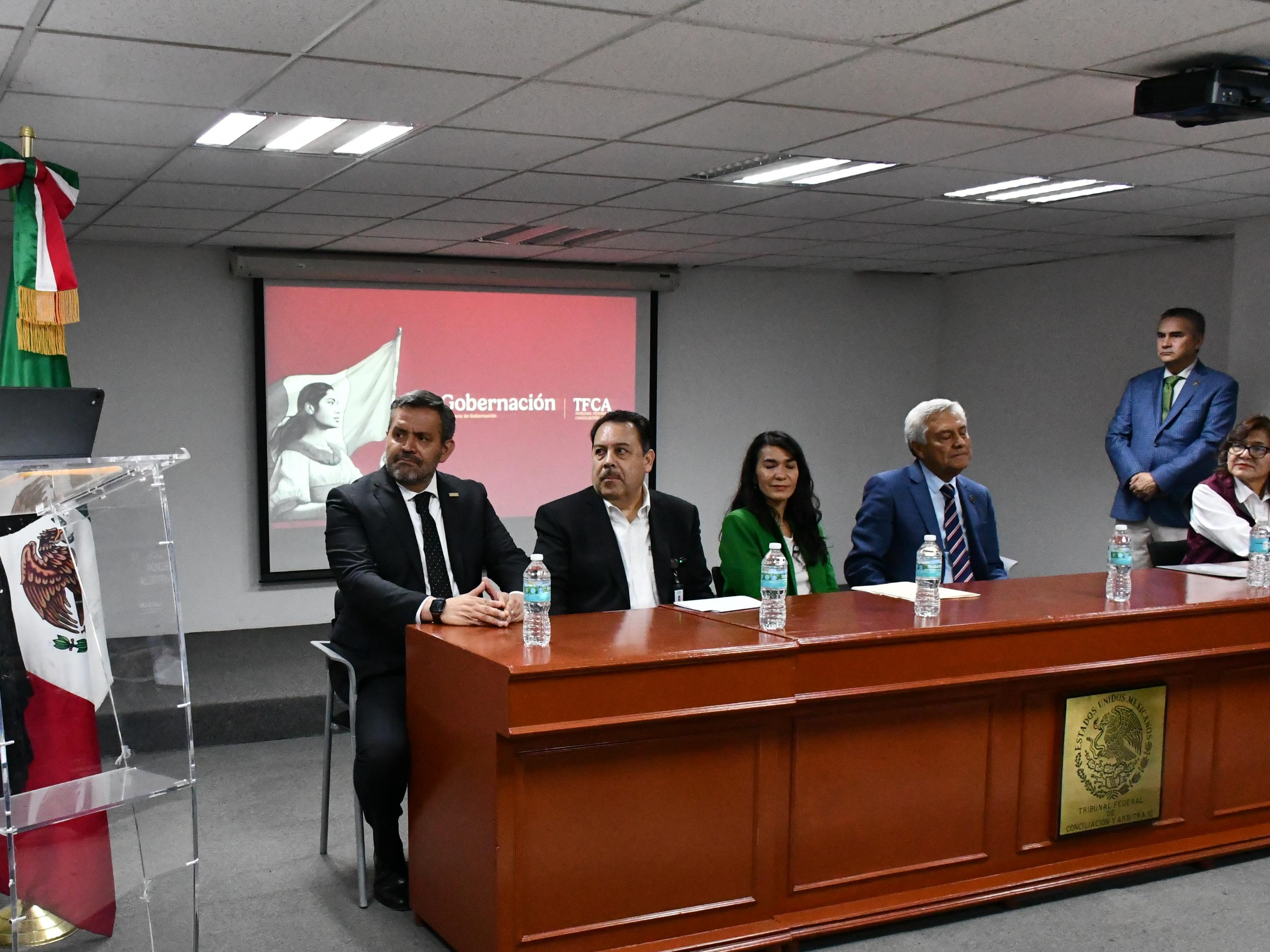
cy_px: 571
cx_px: 461
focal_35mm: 36
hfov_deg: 50.7
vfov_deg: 39.5
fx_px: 1321
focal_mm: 18
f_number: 5.6
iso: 6400
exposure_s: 1/125
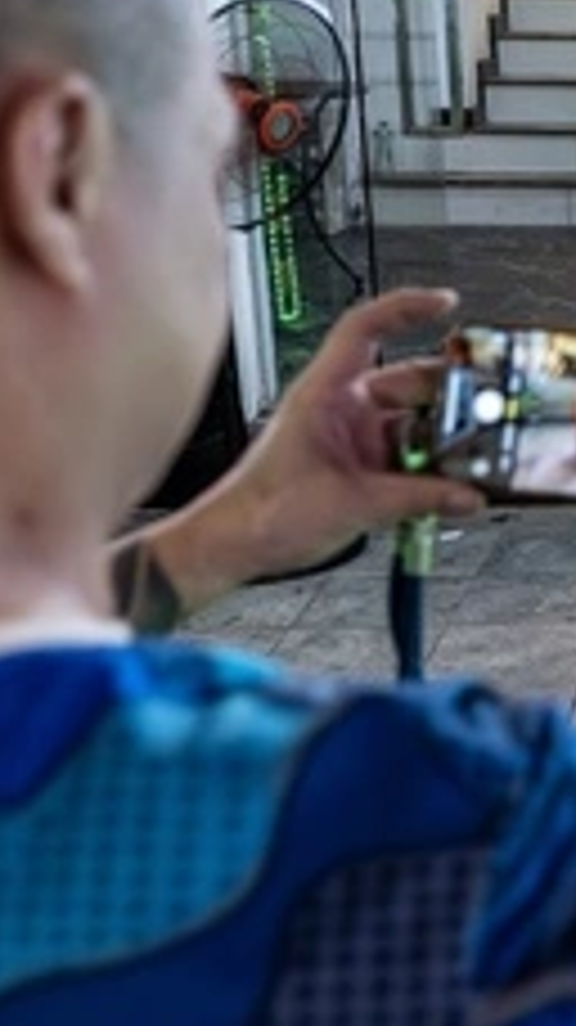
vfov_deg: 28.2
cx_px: 1125
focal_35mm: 75
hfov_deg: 13.8
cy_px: 448
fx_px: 2039
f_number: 4
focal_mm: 24
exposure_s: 1/100
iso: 3200
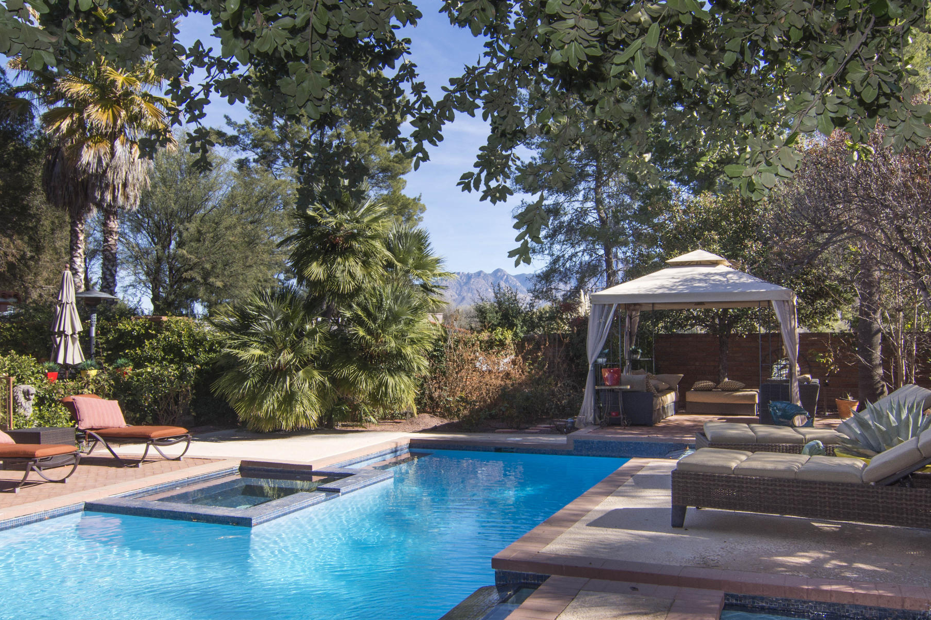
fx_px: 776
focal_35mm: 30
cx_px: 489
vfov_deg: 43.6
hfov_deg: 61.9
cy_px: 322
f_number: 9
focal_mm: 12
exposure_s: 1/100
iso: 100
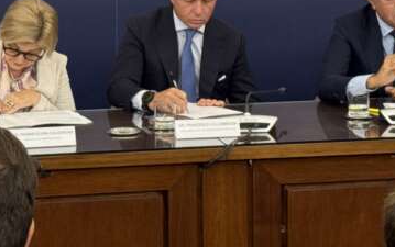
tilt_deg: -5.1
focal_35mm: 145
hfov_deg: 14.4
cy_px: -34
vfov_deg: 9.0
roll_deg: +0.4
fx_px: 1562
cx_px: 182
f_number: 1.78
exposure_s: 1/50
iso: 250
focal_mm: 6.76
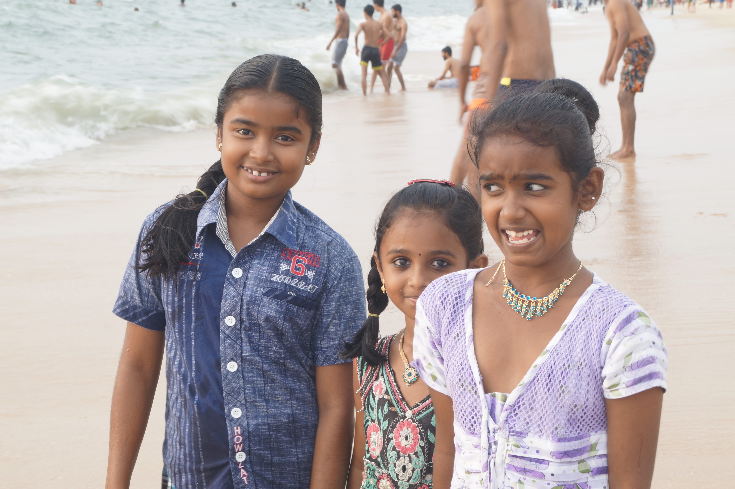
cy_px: 244
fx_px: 1683
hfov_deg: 24.6
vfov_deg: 16.5
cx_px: 368
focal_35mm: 82
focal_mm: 55
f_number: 14
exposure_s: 1/25
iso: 100
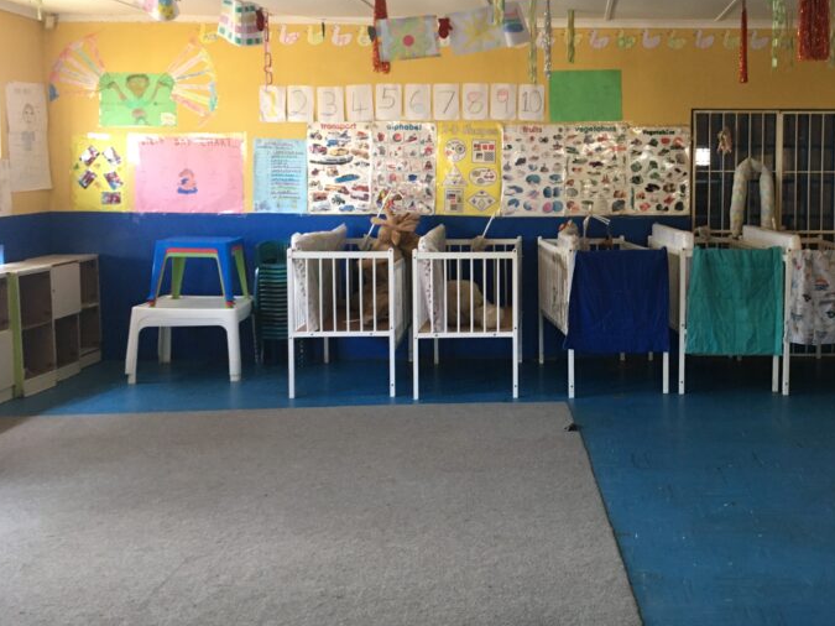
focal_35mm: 44
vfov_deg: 32.8
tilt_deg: -4.1
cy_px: 250
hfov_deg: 41.8
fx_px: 1061
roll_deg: +0.3
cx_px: 614
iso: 160
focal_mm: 4.15
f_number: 2.2
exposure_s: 1/33
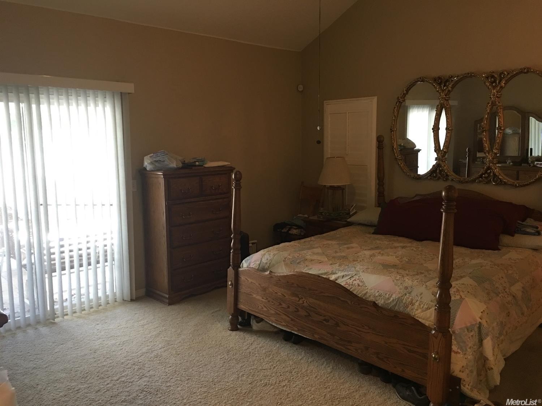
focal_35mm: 29
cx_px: 271
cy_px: 203
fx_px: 454
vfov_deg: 48.2
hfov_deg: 61.7
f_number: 2.2
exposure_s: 1/15
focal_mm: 4.15
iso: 80
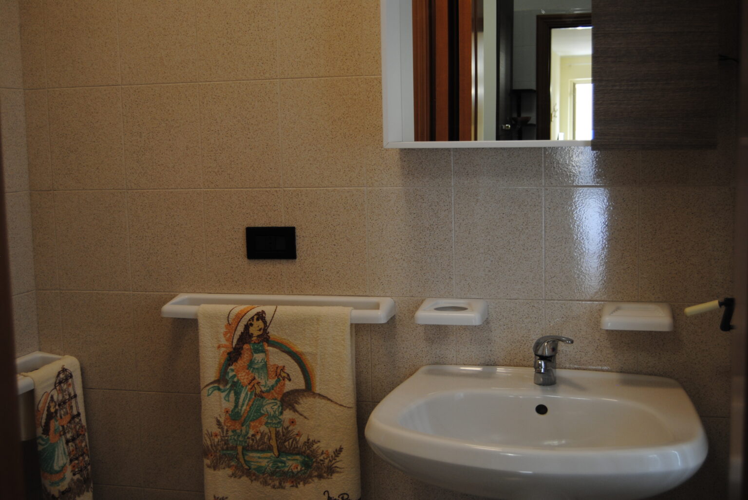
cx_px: 374
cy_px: 250
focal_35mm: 46
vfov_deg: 29.0
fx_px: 967
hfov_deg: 42.3
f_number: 4.2
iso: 200
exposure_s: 1/40
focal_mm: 31
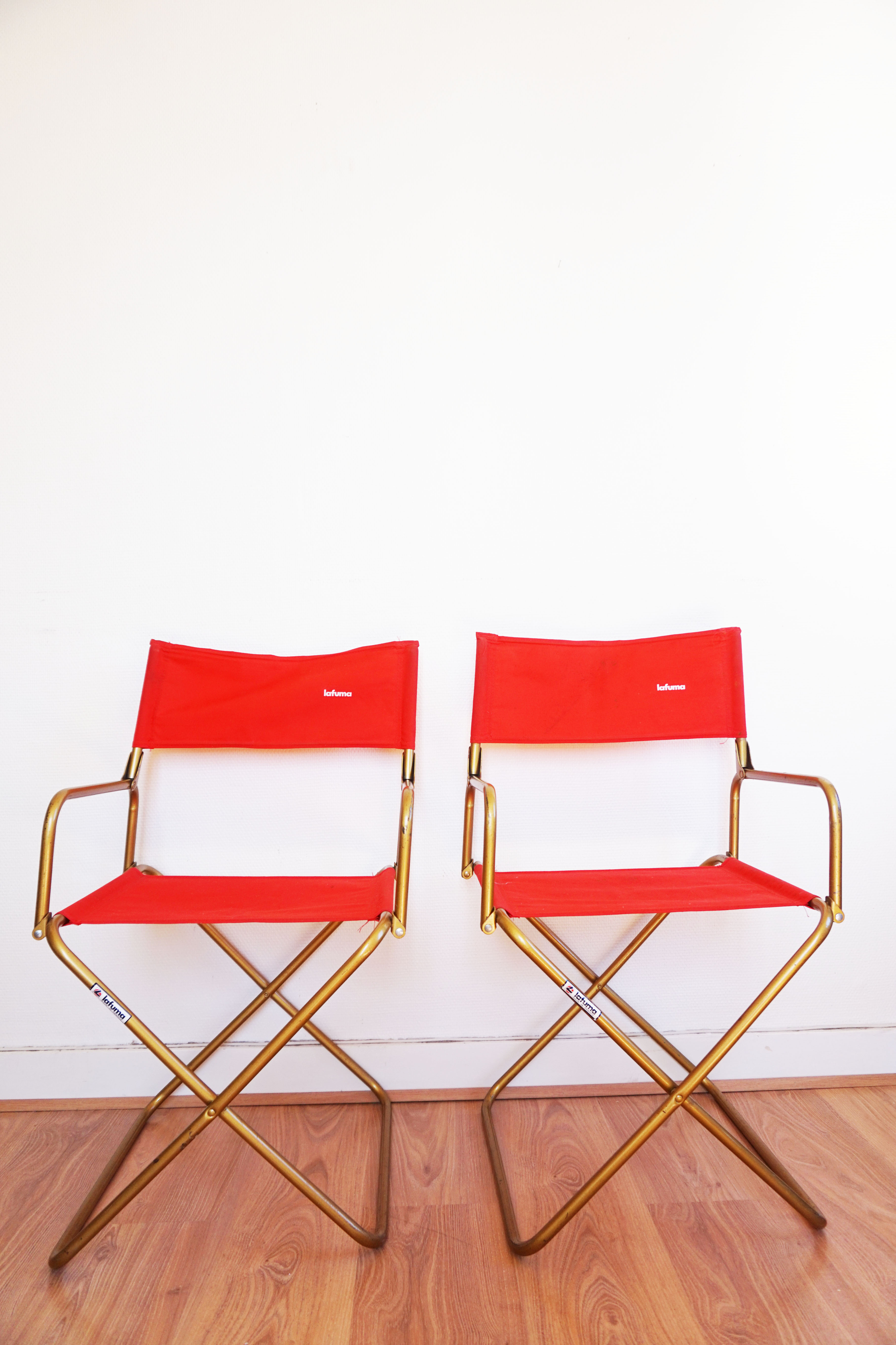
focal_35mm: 24
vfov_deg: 73.8
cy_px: 672
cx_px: 448
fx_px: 897
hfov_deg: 53.1
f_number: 4
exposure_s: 1/160
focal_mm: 16
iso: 250
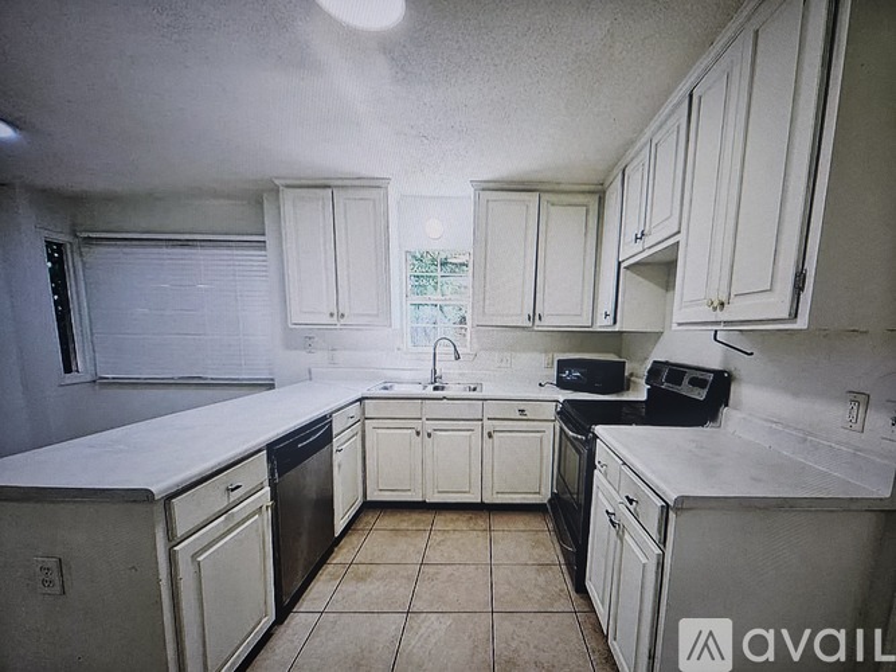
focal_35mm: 23
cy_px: 336
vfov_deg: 58.9
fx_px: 595
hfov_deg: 73.9
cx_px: 448
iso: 125
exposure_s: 1/120
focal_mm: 5.4
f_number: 1.8
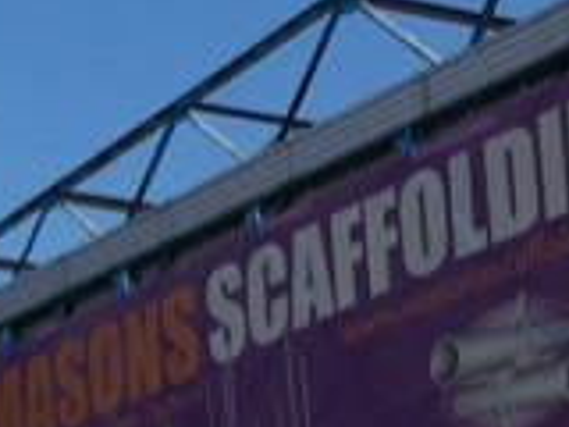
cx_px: -537
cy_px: 648
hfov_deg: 10.4
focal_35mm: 176
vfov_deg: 8.3
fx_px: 2893
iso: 200
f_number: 9
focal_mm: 16
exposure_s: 1/500
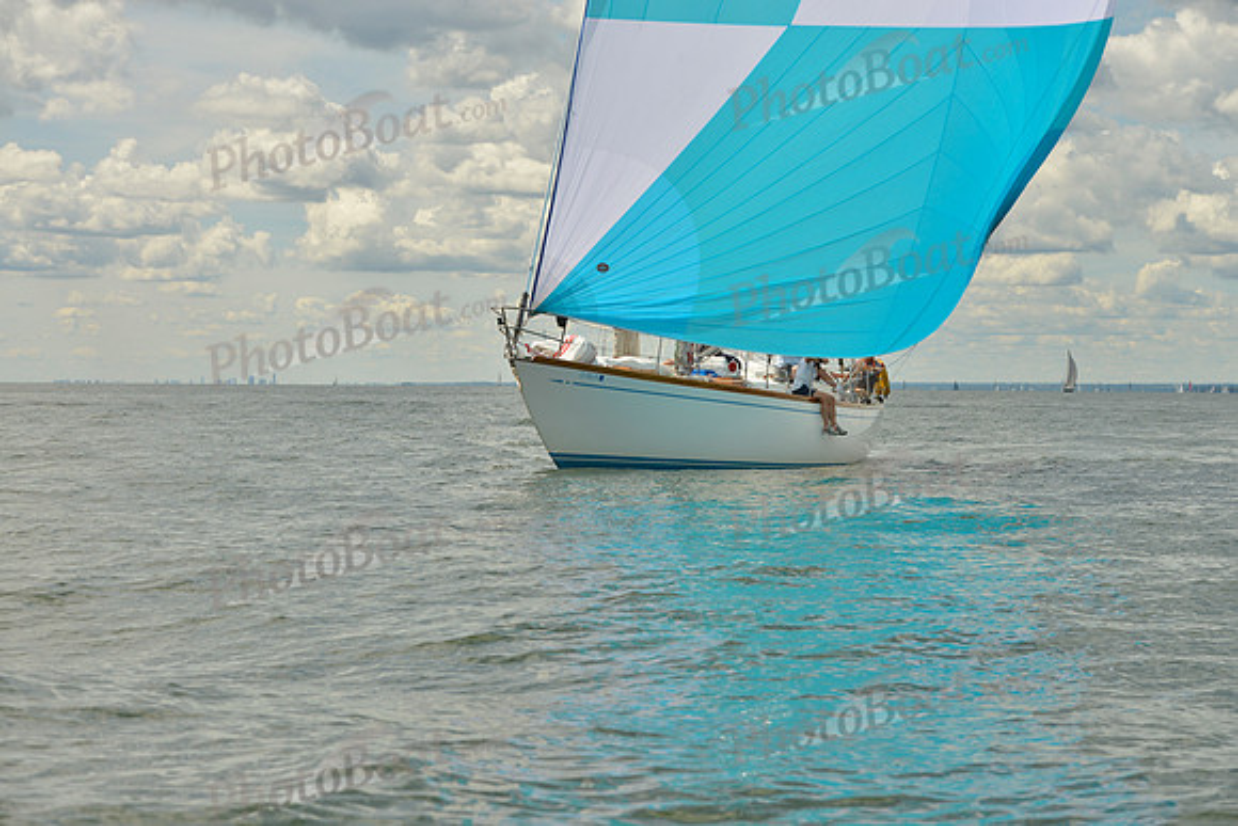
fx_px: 2408
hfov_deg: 28.8
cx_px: 619
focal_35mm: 70
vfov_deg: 19.5
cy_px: 413
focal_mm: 70
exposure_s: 1/1000
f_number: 8
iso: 200
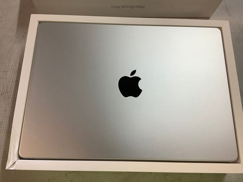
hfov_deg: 58.4
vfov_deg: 45.4
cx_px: 122
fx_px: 218
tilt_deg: -71.8
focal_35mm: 31
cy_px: 91
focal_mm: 3.3
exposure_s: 1/50
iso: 80
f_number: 2.4
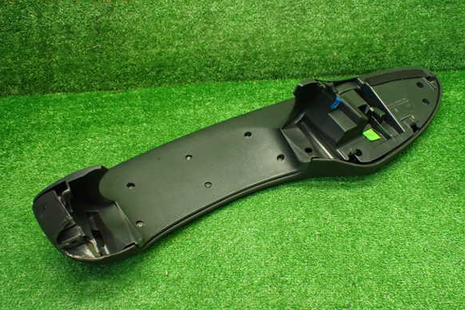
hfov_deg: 58.7
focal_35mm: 32
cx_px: 227
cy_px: 164
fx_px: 413
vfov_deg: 41.1
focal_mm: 5.4
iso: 800
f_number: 2.3
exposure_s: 1/125
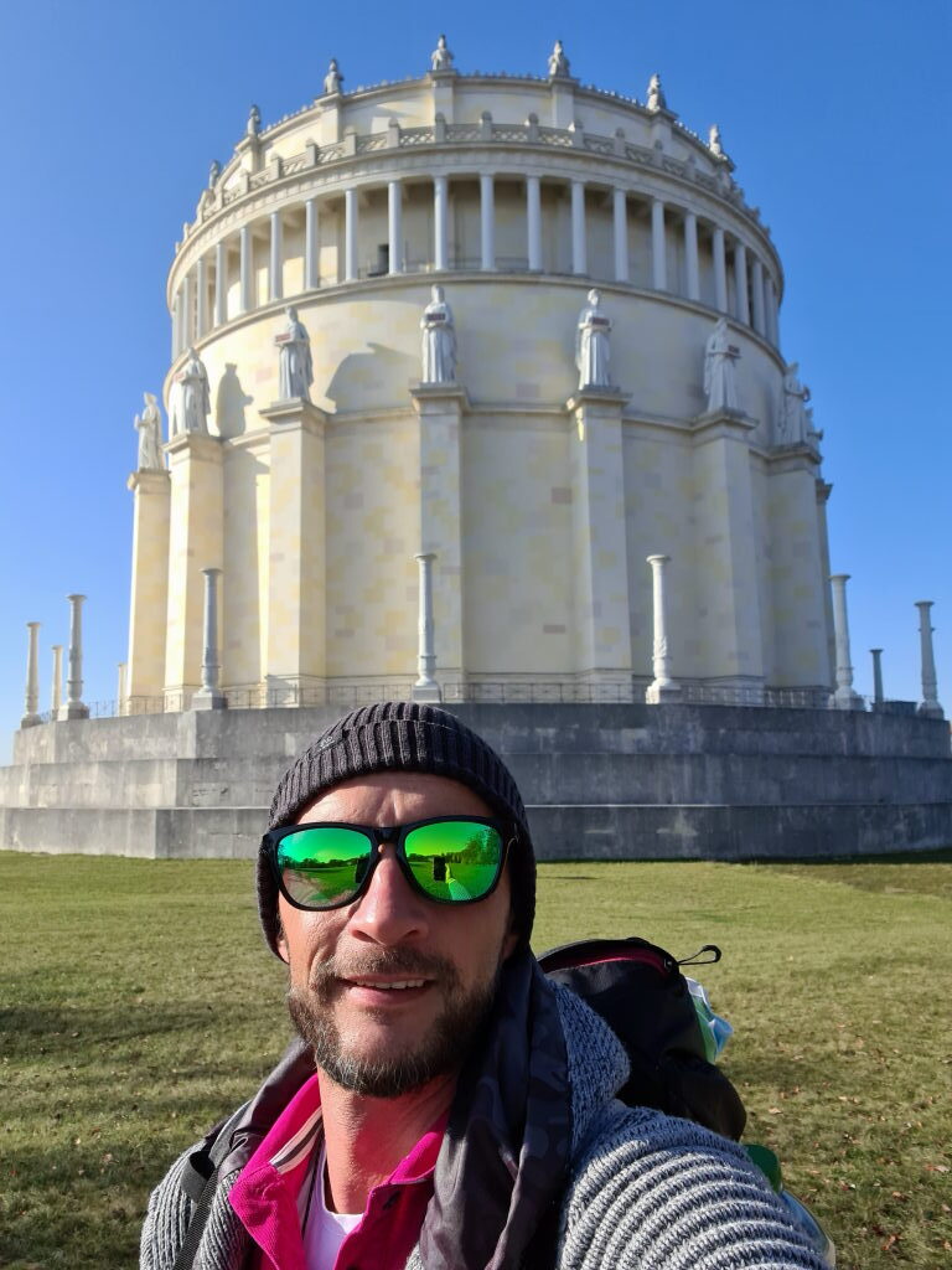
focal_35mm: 25
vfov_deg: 69.4
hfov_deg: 54.9
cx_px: 476
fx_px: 917
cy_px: 635
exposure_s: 1/1116
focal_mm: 3.8
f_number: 2.2
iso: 50
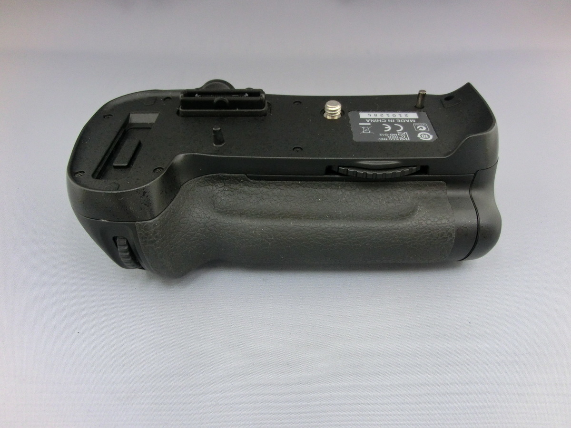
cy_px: 214
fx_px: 396
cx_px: 286
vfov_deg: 56.8
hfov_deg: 71.6
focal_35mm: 24
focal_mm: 4.24
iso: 320
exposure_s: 1/60
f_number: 3
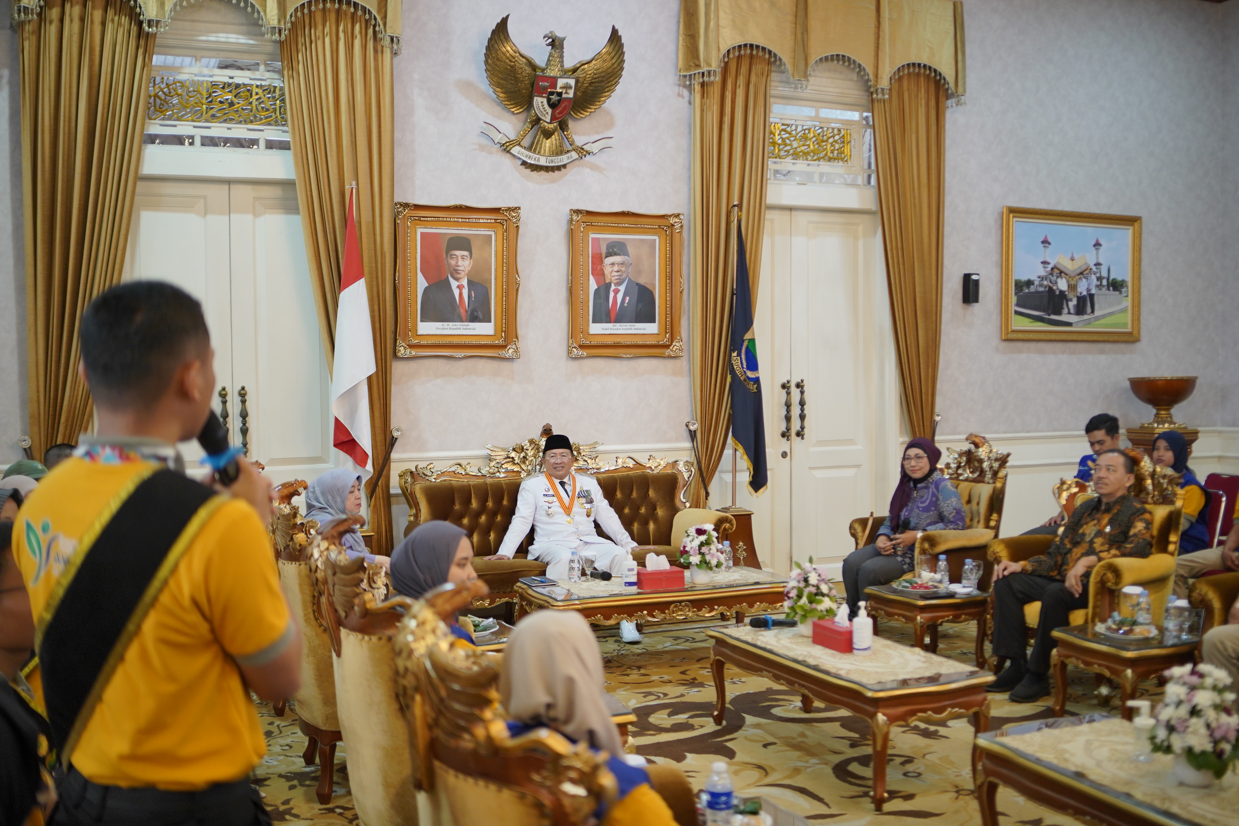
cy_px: 413
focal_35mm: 35
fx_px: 1204
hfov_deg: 54.4
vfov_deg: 37.9
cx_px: 620
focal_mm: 35
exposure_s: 1/60
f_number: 1.8
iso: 1000
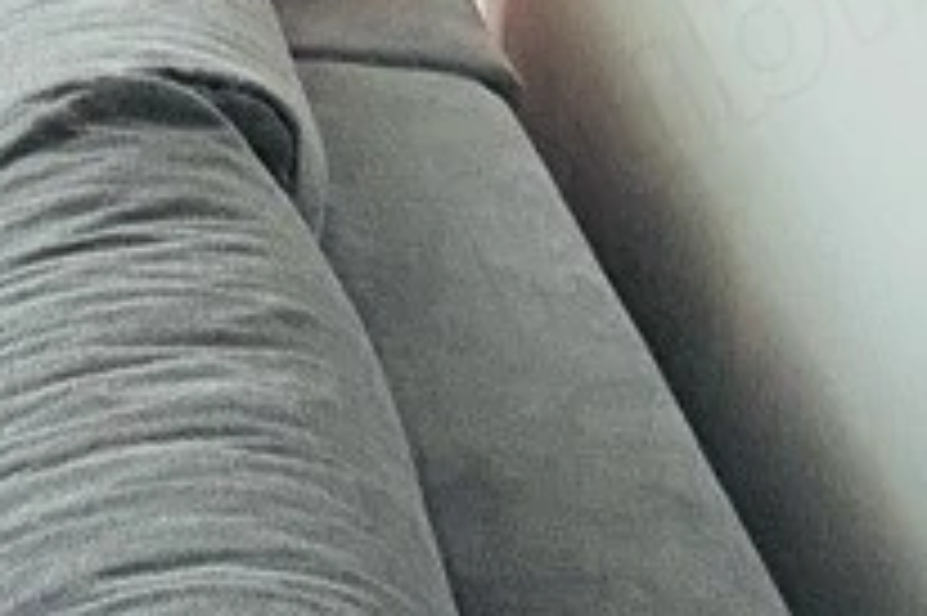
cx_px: -1107
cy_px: 99
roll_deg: +0.0
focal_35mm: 175
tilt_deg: -12.1
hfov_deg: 10.5
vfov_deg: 7.8
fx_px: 4503
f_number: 1.8
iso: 125
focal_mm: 4.25
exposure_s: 1/76
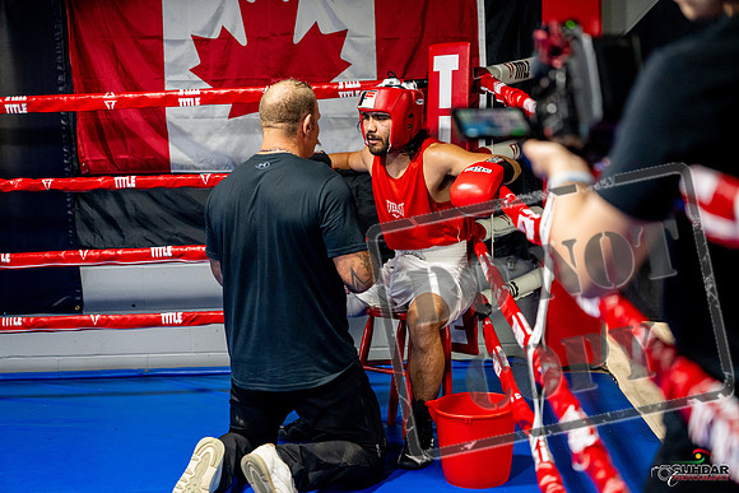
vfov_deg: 22.3
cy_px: 246
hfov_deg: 32.9
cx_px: 370
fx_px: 1252
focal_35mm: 61
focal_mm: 61
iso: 4000
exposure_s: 1/800
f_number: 2
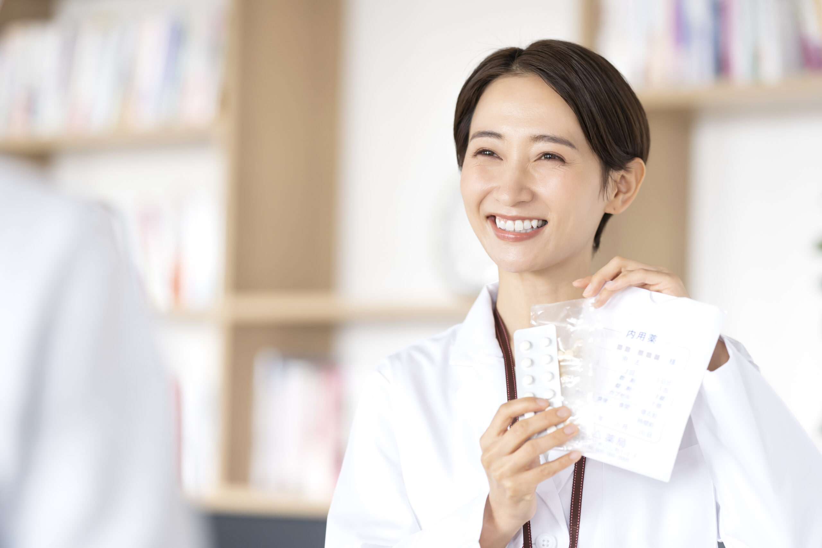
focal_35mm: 135
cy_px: 274
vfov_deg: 10.2
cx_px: 411
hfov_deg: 15.2
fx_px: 3082
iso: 500
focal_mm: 135
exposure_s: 1/125
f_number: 2.2
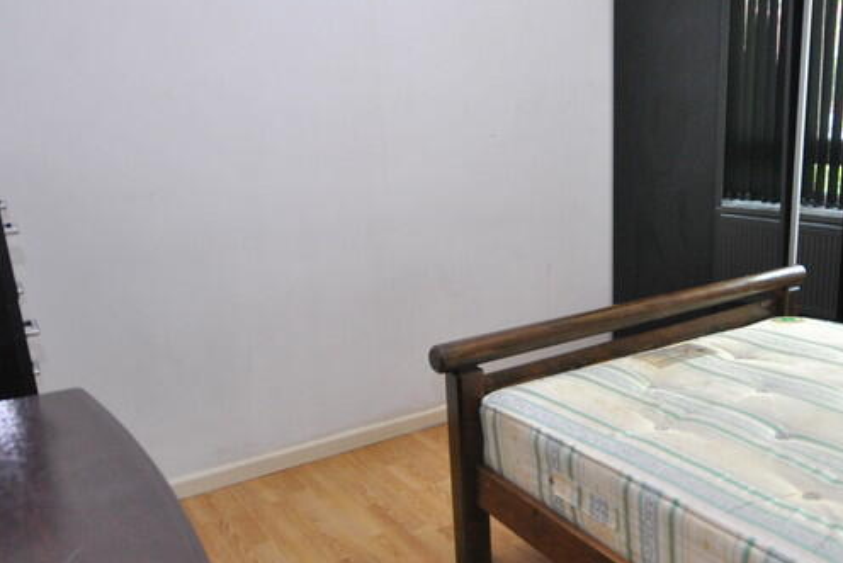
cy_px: 316
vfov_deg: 42.3
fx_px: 726
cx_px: 666
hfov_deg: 56.2
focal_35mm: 31
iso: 400
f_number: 4
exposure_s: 1/13
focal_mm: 10
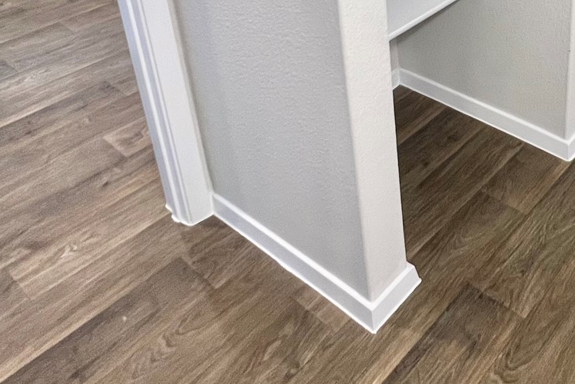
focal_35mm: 37
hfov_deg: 47.7
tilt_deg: -21.6
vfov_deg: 31.0
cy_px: -62
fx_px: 591
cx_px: 494
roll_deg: -0.1
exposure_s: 1/60
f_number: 1.8
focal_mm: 1.57
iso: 200
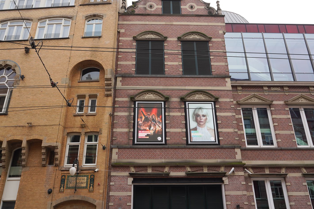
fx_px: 297
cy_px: 70
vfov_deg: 38.4
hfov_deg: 55.8
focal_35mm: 34
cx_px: 157
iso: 100
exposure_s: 1/100
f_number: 9
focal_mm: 24
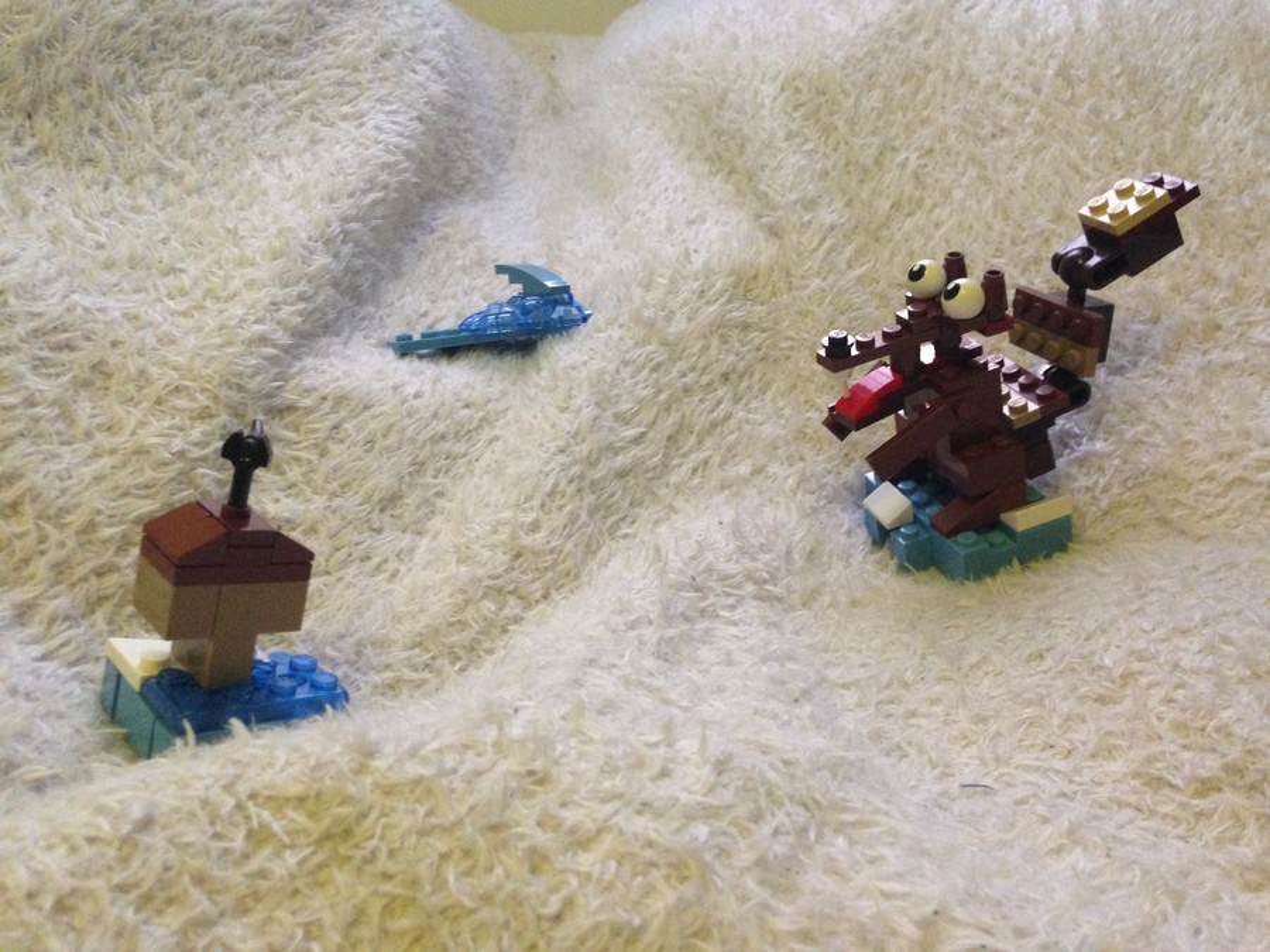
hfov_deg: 55.4
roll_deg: -0.8
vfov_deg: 42.9
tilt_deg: -16.2
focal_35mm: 33
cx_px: 635
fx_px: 1211
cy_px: 476
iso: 320
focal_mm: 4.12
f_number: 2.4
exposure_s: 1/17
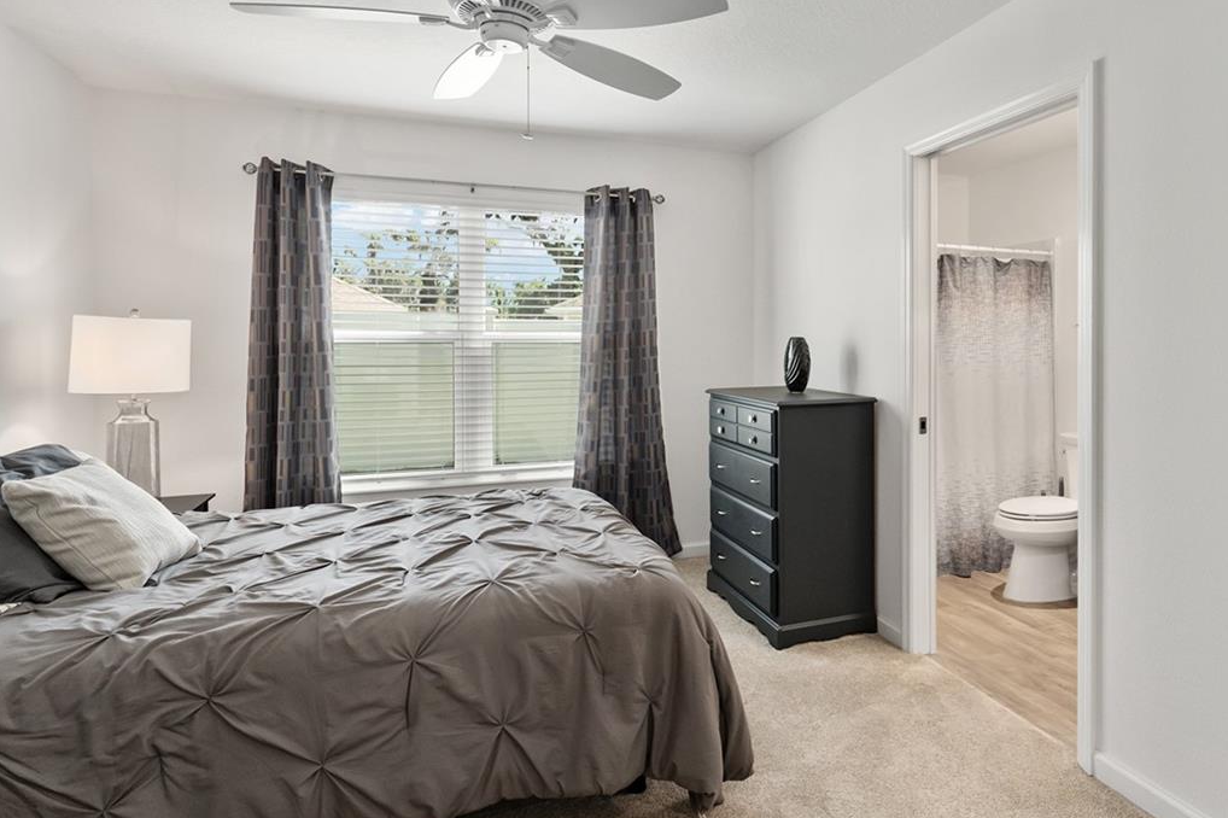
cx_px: 768
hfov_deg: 77.2
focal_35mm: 22
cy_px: 351
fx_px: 750
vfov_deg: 57.0
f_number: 8
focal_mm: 14
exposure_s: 1/25
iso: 500
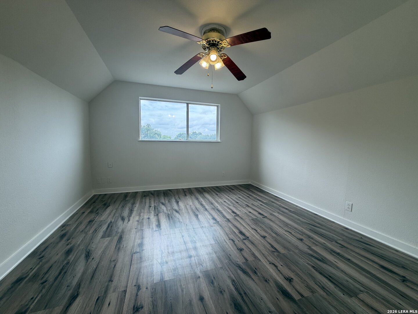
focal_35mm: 14
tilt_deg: -5.6
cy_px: 157
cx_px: 209
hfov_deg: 102.1
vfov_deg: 85.7
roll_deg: -0.5
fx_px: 169
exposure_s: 1/120
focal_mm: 2.22
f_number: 2.2
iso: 64
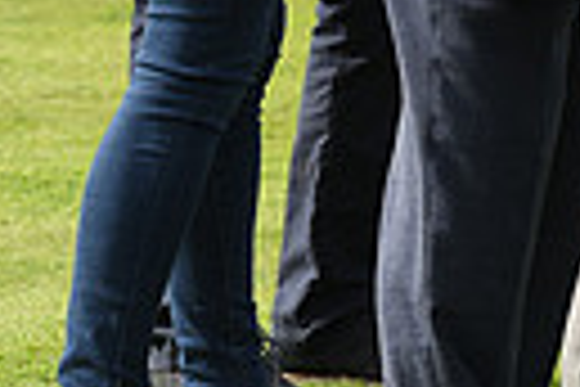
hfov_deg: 3.5
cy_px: -362
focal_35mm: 584
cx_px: 1259
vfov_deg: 2.3
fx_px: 9408
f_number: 5.6
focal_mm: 130
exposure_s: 1/1000
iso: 400
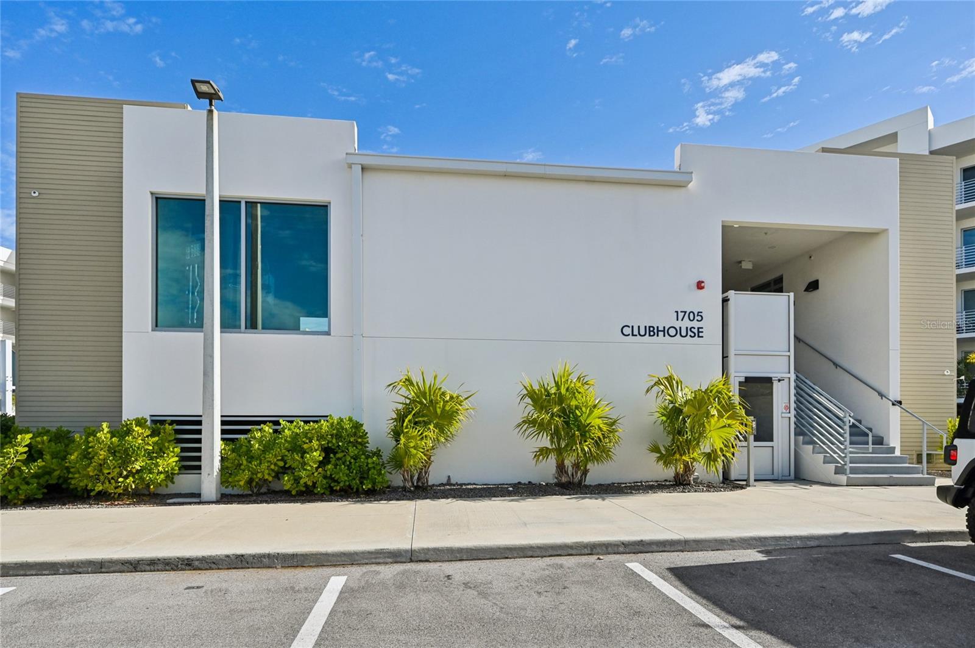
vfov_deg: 67.3
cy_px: 324
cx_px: 488
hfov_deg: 90.1
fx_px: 487
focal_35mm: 18
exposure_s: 1/2000
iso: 400
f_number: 8
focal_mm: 18
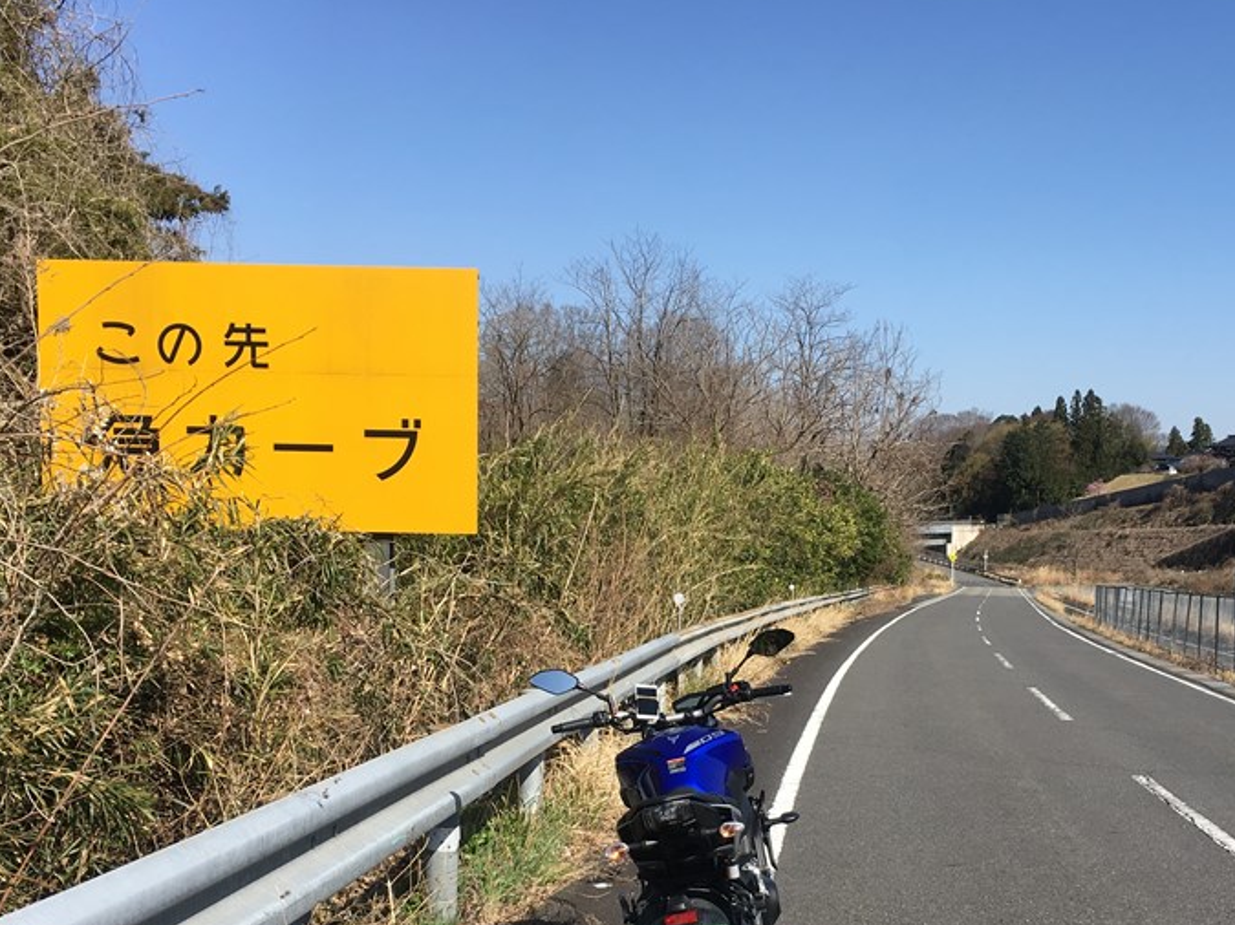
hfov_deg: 42.9
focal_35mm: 44
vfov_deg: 32.3
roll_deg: -0.5
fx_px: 1570
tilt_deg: -5.8
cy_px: 689
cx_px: 684
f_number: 2.2
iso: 25
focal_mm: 4.15
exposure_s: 1/1399
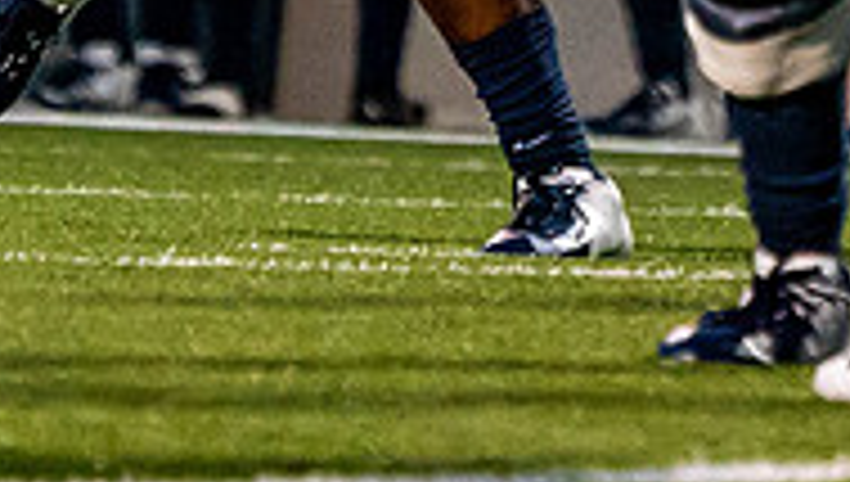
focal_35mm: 1702
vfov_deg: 0.7
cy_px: -808
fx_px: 38420
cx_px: 792
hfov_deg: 1.3
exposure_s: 1/1500
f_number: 5.6
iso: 6400
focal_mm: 315
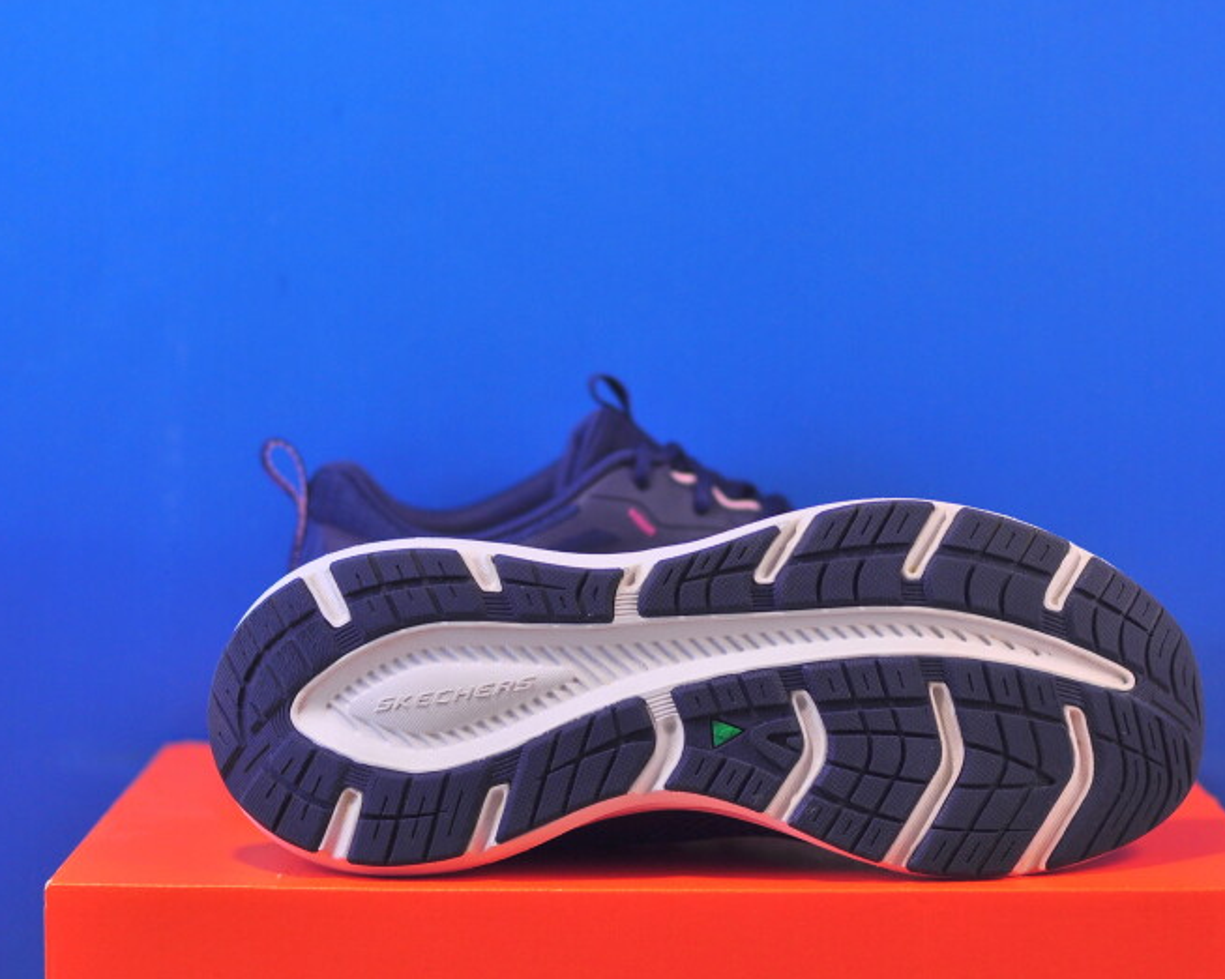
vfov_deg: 17.9
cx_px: 667
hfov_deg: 22.2
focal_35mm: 86
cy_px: 493
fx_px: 3117
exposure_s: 1/320
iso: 250
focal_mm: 50
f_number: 2.5
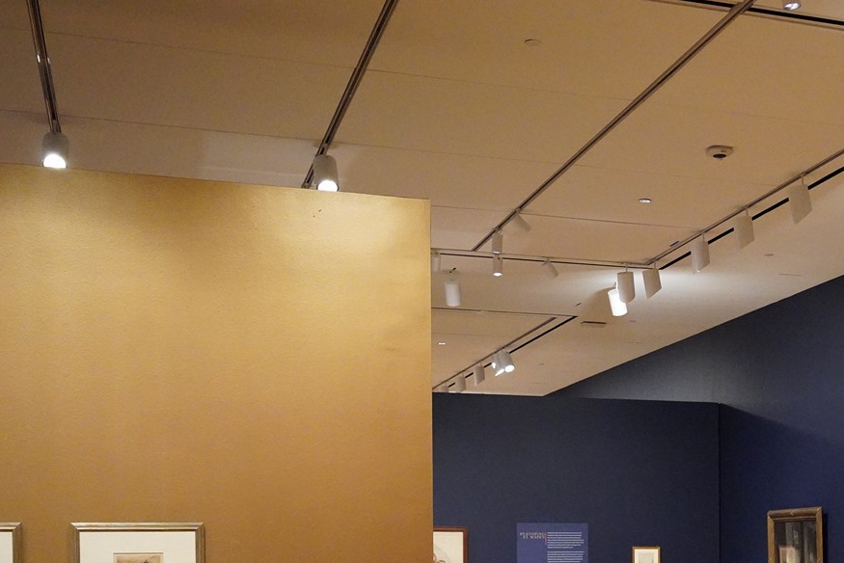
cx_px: 782
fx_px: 1501
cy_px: 580
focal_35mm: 64
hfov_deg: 29.9
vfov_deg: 20.5
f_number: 4.5
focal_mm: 28
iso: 10000
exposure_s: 1/100
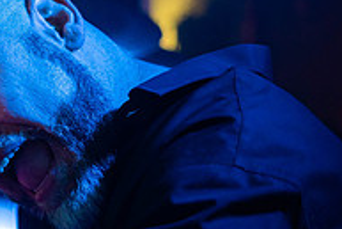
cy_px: 166
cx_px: -50
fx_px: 1426
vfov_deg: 9.2
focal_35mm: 150
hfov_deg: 13.4
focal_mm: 50
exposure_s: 1/250
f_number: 1.8
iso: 1000
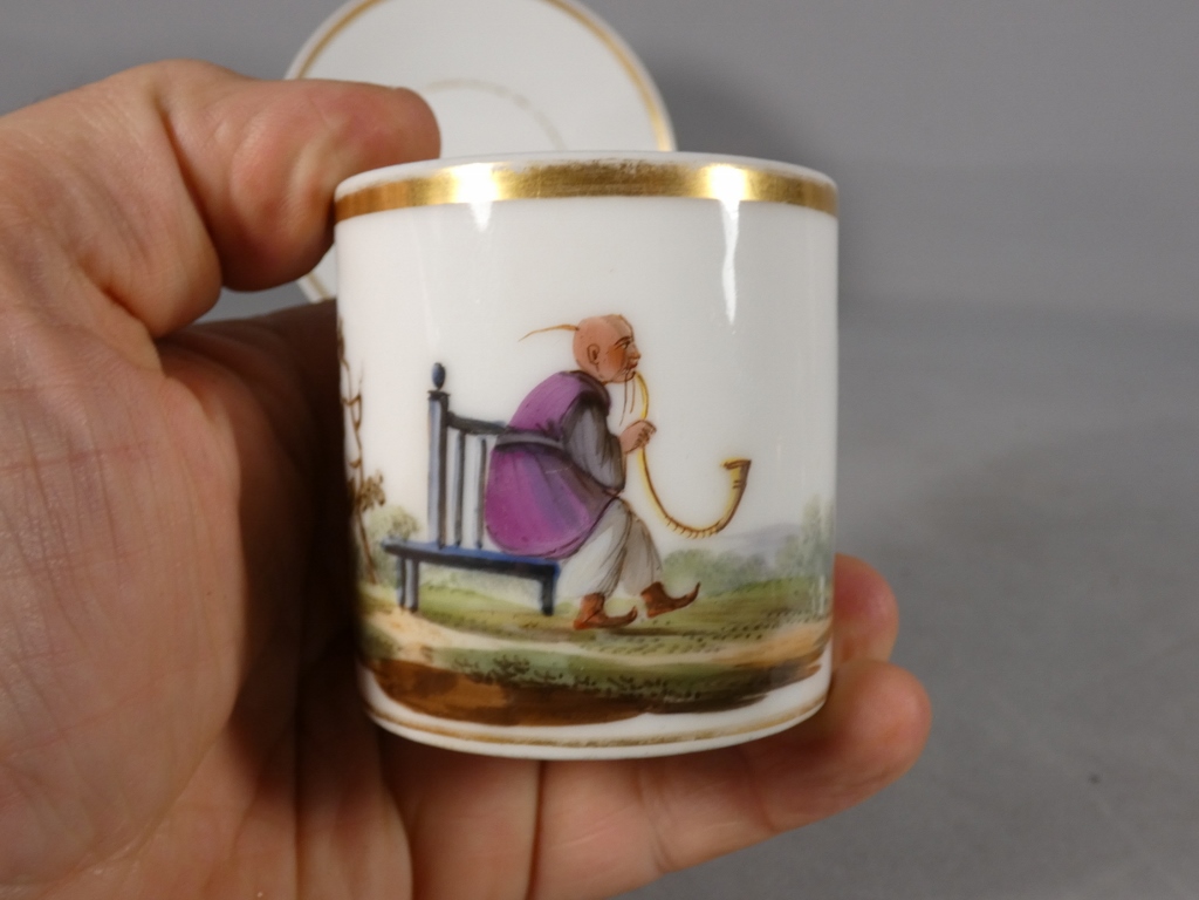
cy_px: 450
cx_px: 600
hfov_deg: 51.4
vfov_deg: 39.7
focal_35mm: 36
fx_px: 1247
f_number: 3.5
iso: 125
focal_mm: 6.5
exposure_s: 1/125
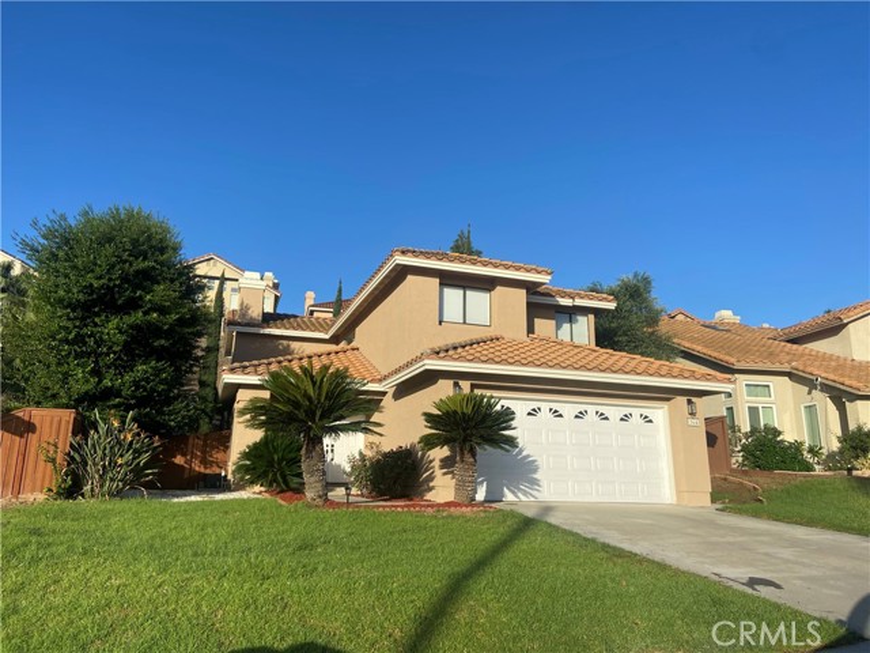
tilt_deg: +14.3
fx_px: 653
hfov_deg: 67.3
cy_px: 326
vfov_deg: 53.1
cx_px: 435
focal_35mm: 26
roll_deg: -1.1
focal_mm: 4.25
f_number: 1.8
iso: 32
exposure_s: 1/2625
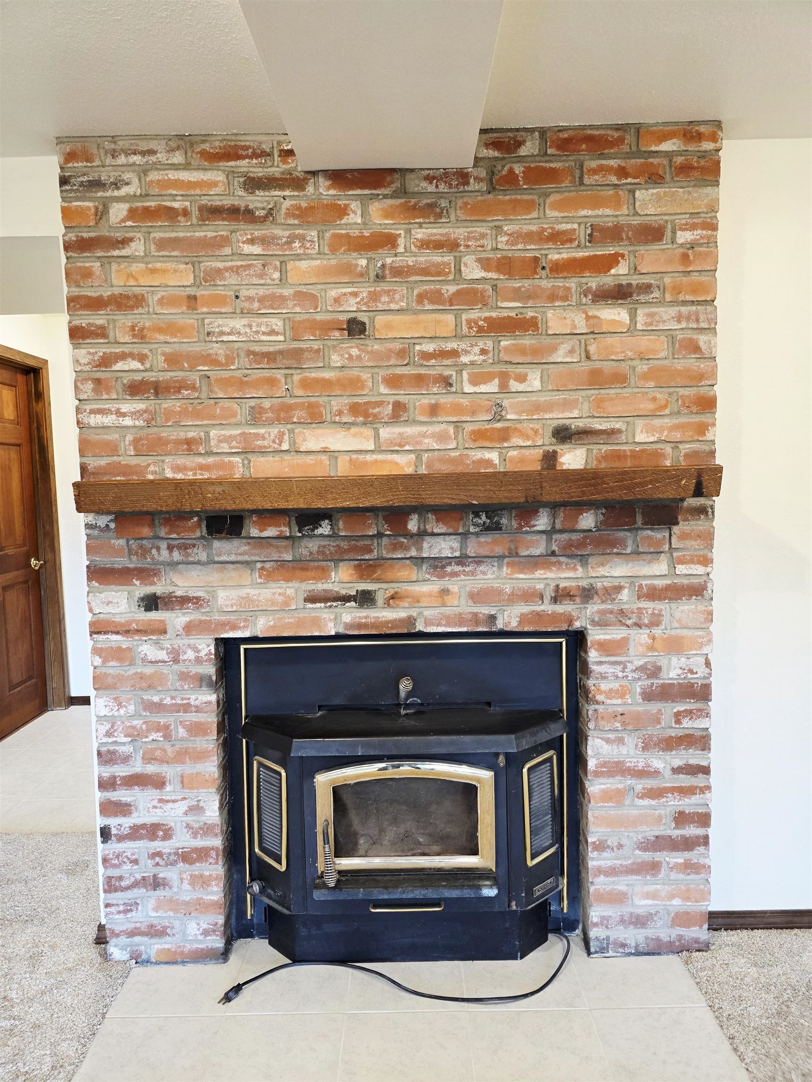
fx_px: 719
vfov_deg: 73.9
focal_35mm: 23
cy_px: 541
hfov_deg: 58.9
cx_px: 406
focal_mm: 6.3
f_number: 1.7
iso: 250
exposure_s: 1/120
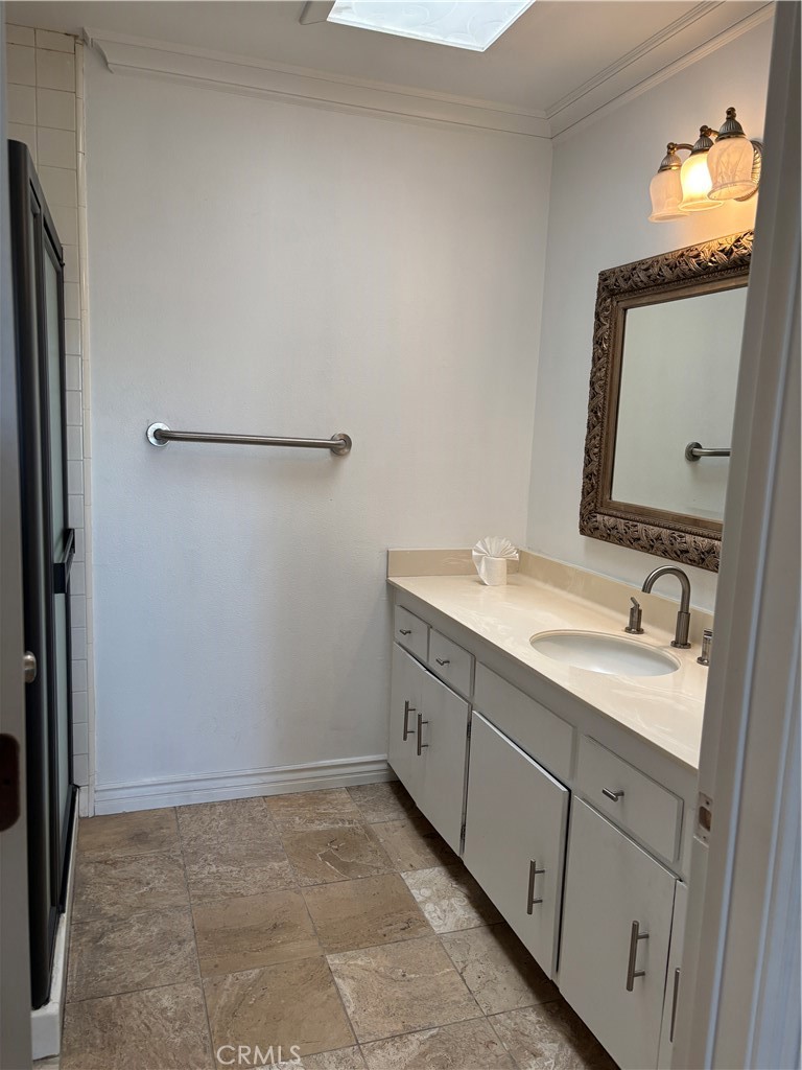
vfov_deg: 67.3
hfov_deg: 53.1
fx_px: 803
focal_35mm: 26
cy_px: 535
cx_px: 401
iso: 125
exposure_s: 1/120
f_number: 1.6
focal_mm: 5.96
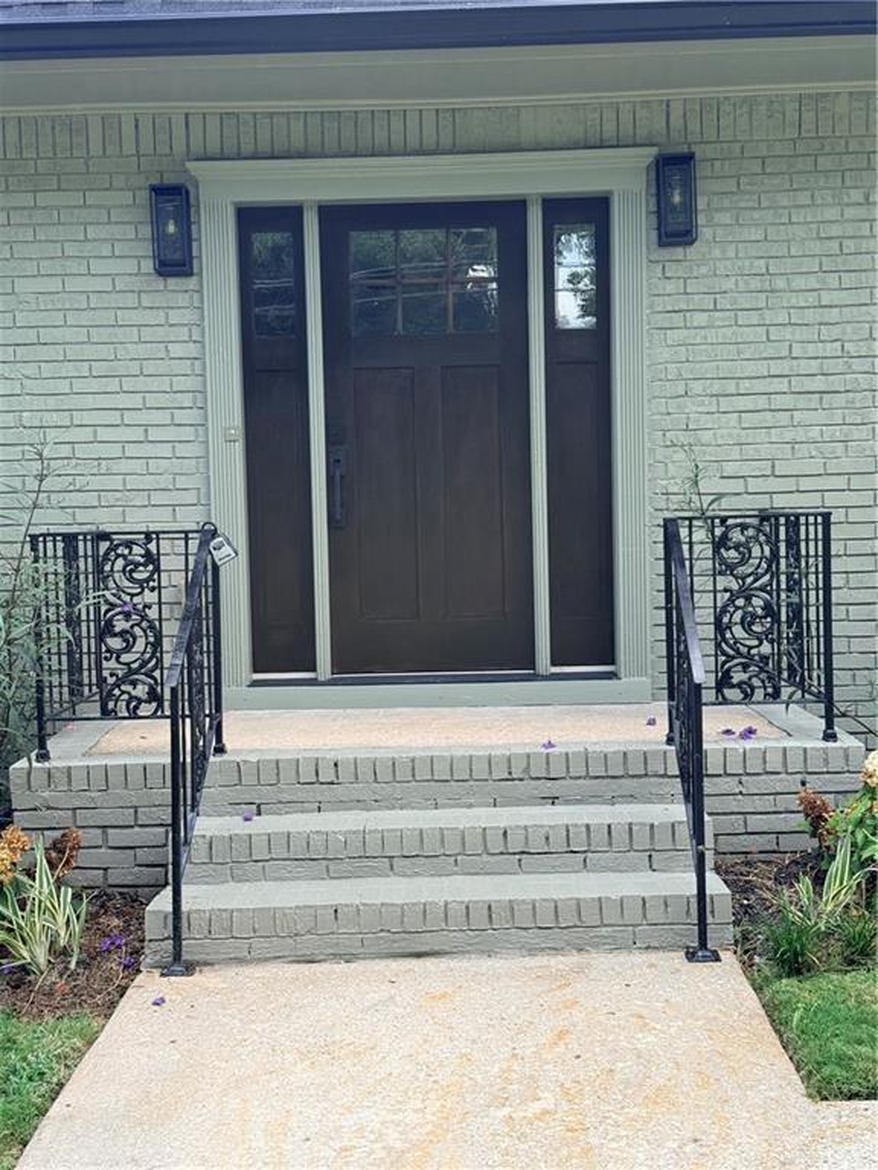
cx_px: 439
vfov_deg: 39.7
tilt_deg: -1.8
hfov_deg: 30.3
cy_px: 585
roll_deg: +1.5
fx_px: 1623
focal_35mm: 48
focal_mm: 6.76
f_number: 1.78
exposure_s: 1/987
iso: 64
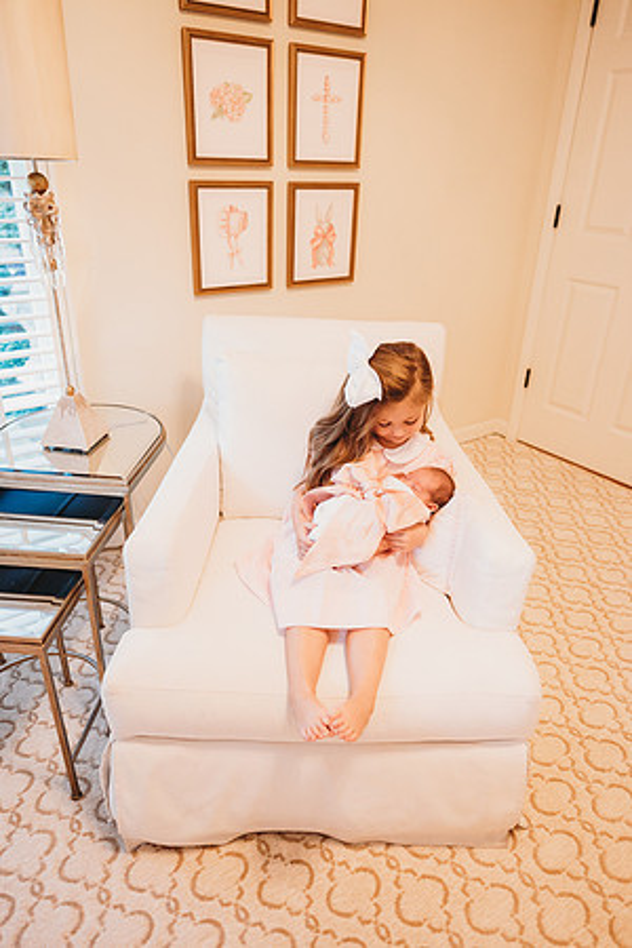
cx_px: 316
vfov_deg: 73.7
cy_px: 474
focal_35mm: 24
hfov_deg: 53.1
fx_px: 632
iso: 800
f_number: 2.5
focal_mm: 24
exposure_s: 1/160
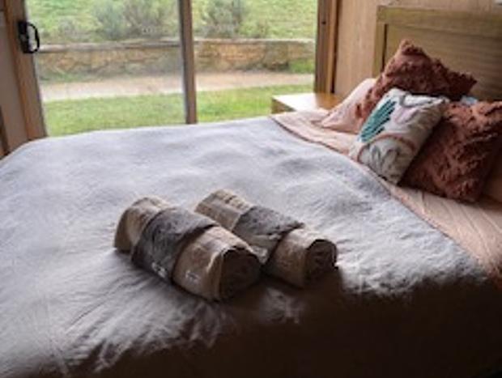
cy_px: 189
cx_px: 251
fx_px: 378
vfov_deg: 53.2
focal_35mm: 26
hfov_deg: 67.2
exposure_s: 1/121
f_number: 1.8
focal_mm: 4.25
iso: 80
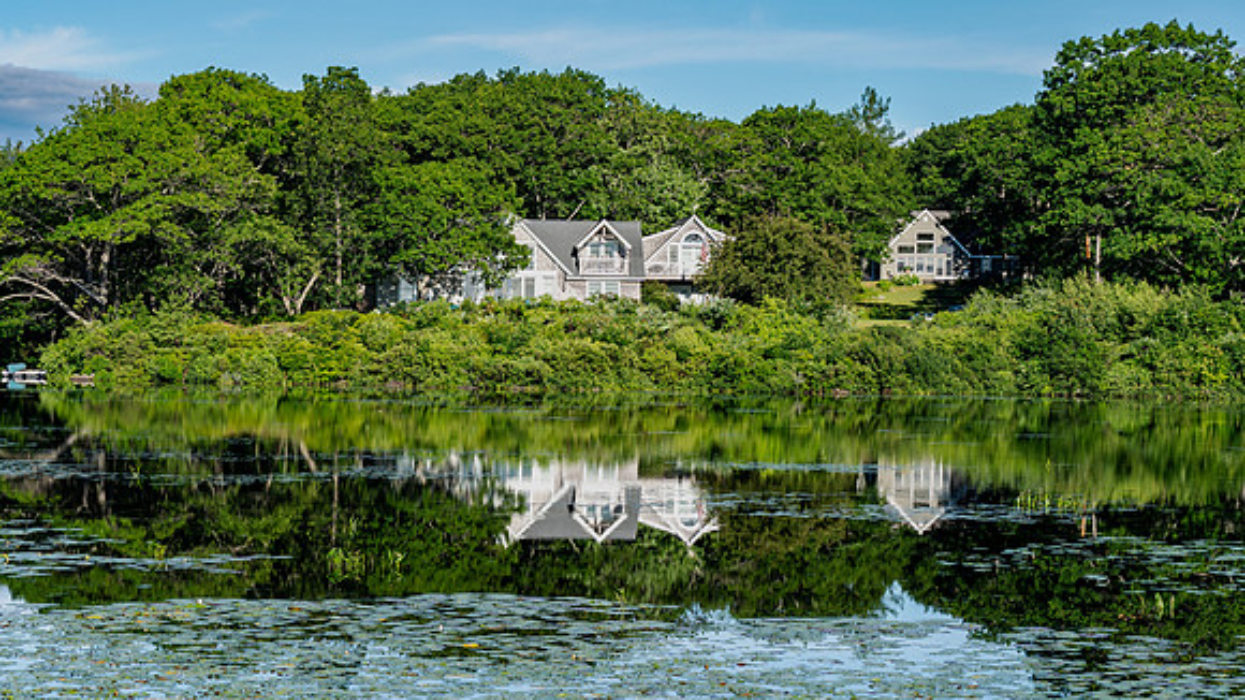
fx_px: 3008
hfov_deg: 23.4
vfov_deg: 13.3
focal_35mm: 91
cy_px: 350
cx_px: 622
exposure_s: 1/400
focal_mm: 87
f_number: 7.1
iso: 200
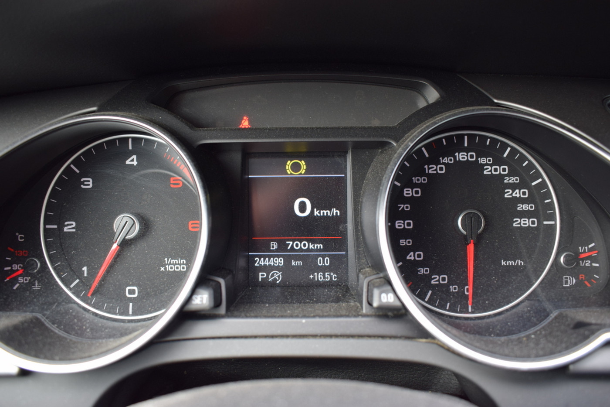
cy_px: 204
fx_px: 508
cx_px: 305
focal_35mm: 30
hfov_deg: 61.9
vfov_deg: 43.6
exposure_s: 1/60
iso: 400
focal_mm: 20
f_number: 4
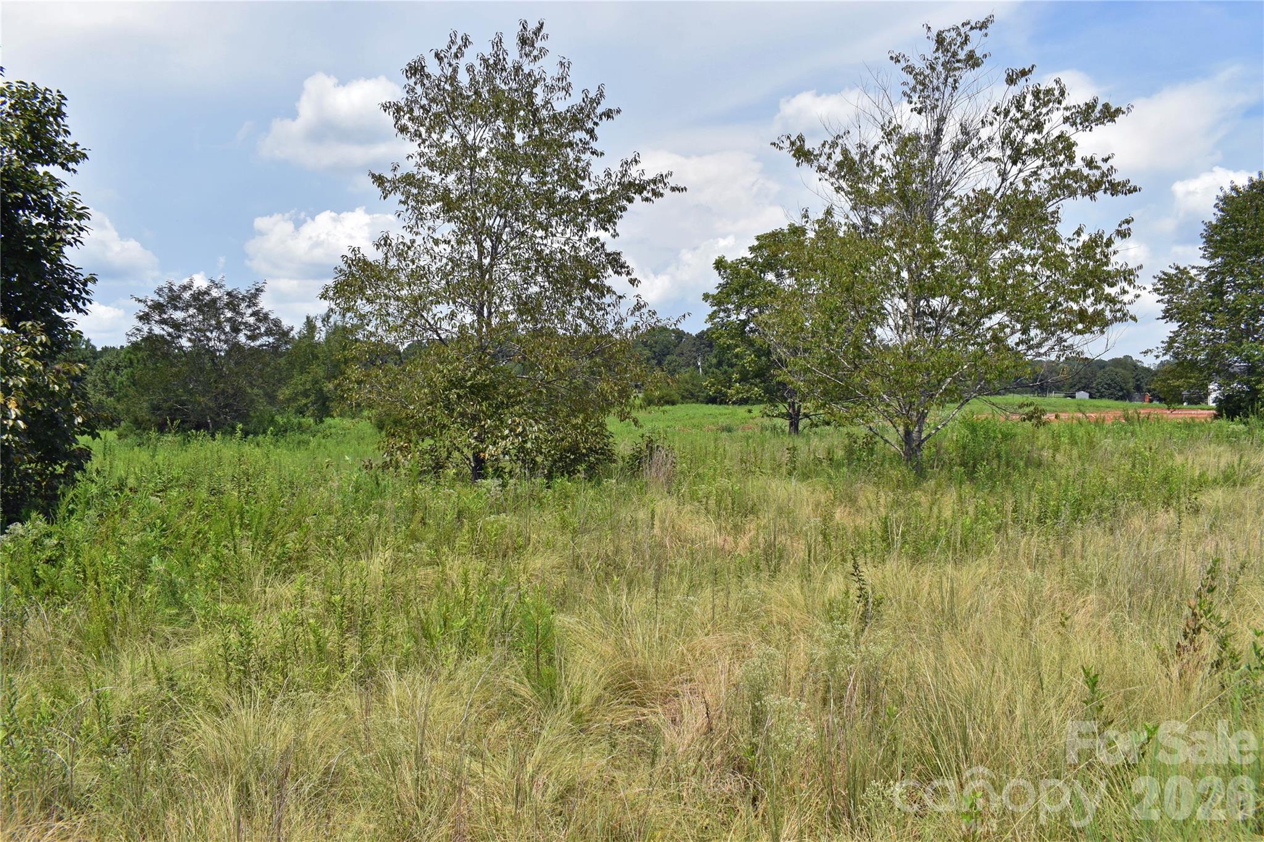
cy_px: 421
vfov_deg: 47.9
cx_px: 632
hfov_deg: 67.4
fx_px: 948
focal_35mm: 27
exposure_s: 1/400
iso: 200
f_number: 10
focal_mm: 18
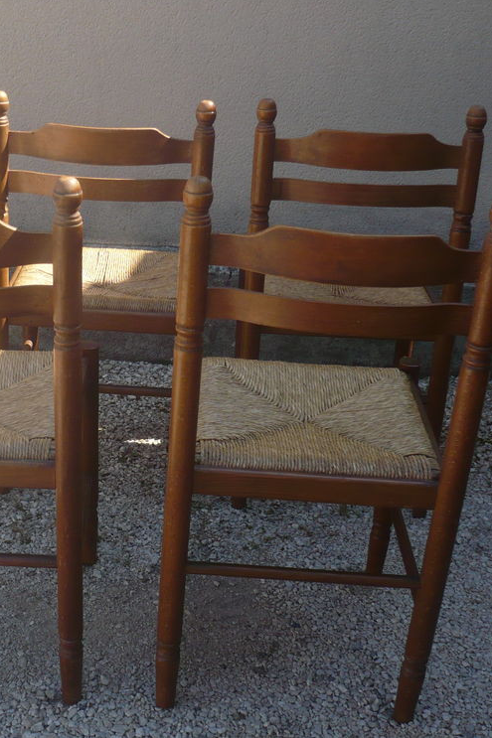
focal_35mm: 49
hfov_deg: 27.2
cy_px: 367
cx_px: 128
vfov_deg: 40.4
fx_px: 1005
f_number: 2.8
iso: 100
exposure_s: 1/500
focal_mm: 5.8
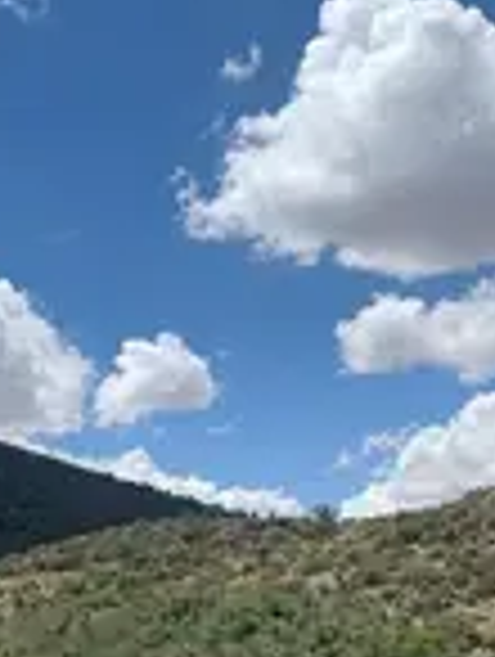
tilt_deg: +0.9
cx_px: 0
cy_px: 644
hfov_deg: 20.1
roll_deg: +1.6
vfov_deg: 26.1
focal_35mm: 71
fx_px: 1350
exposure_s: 1/3289
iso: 25
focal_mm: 4.25
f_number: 1.8
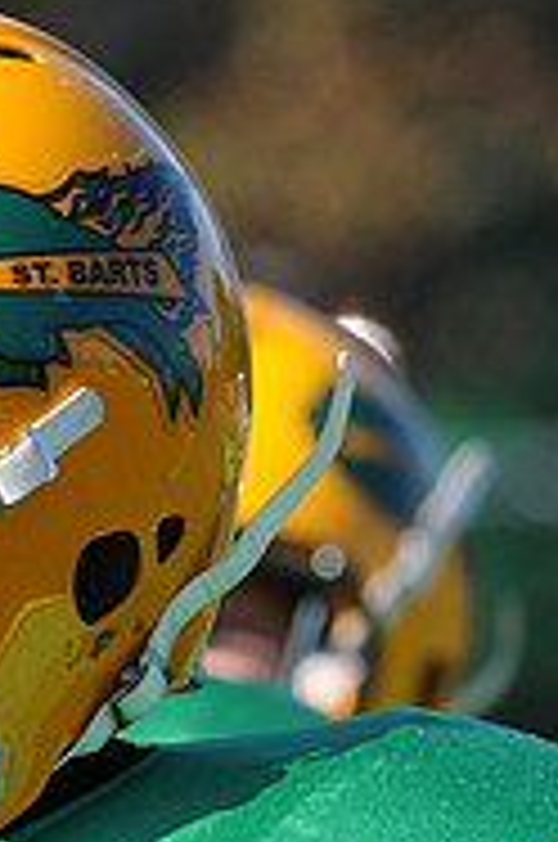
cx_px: -70
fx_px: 32645
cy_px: 1274
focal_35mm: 1399
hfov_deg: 1.0
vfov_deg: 1.5
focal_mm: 300
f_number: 7.1
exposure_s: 1/500
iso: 200
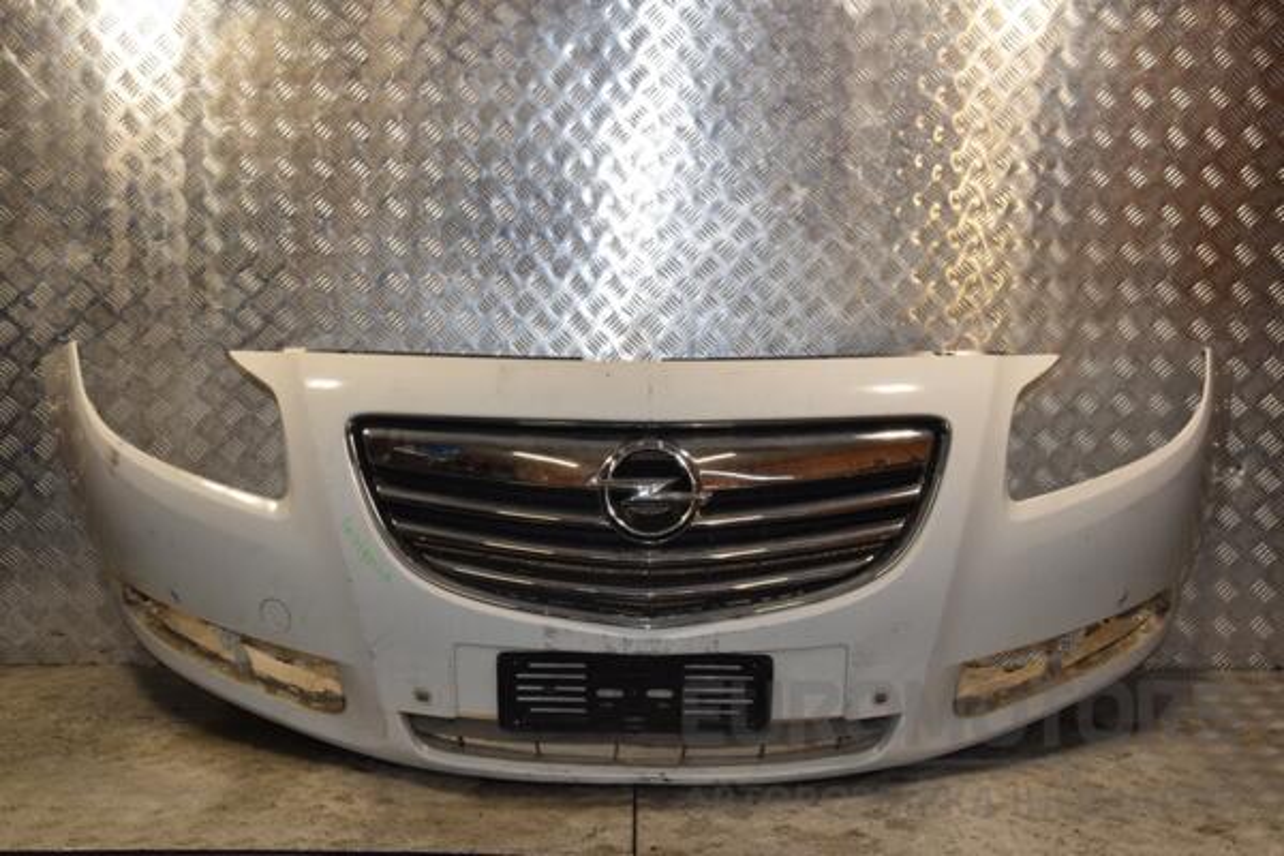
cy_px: 428
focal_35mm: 48
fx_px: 1712
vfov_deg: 28.1
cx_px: 642
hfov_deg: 41.1
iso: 800
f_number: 9
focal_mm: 32
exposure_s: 1/200
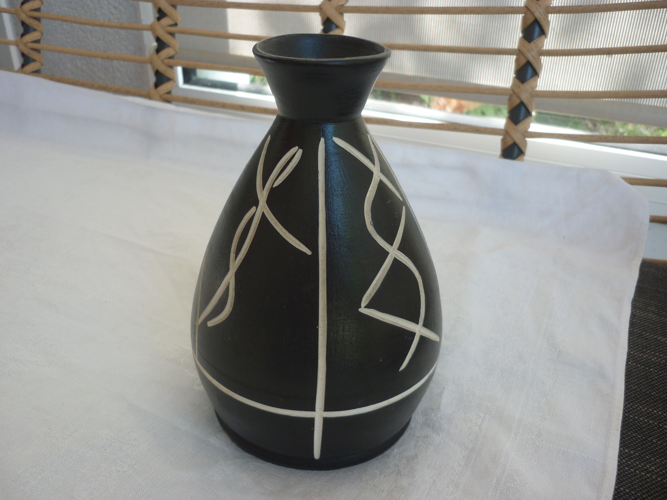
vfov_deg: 42.9
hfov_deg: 55.4
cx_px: 334
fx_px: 636
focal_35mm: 33
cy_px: 250
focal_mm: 5.5
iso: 80
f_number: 2.8
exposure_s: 1/60
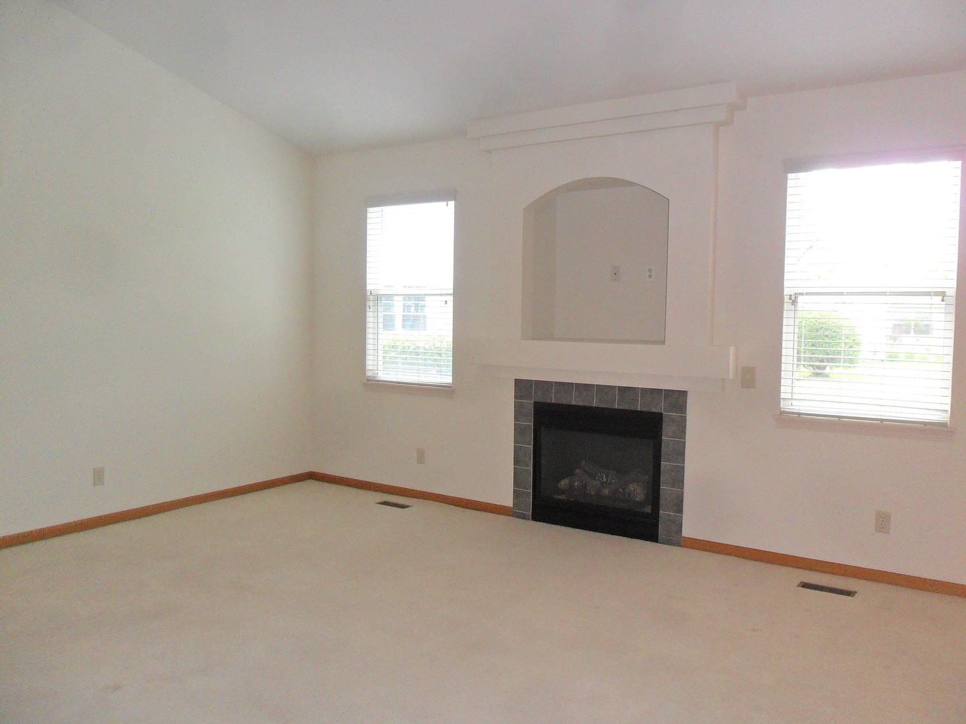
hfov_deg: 65.3
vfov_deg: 51.4
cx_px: 483
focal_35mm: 27
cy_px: 362
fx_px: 753
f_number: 3.5
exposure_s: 1/30
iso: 160
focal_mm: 4.9
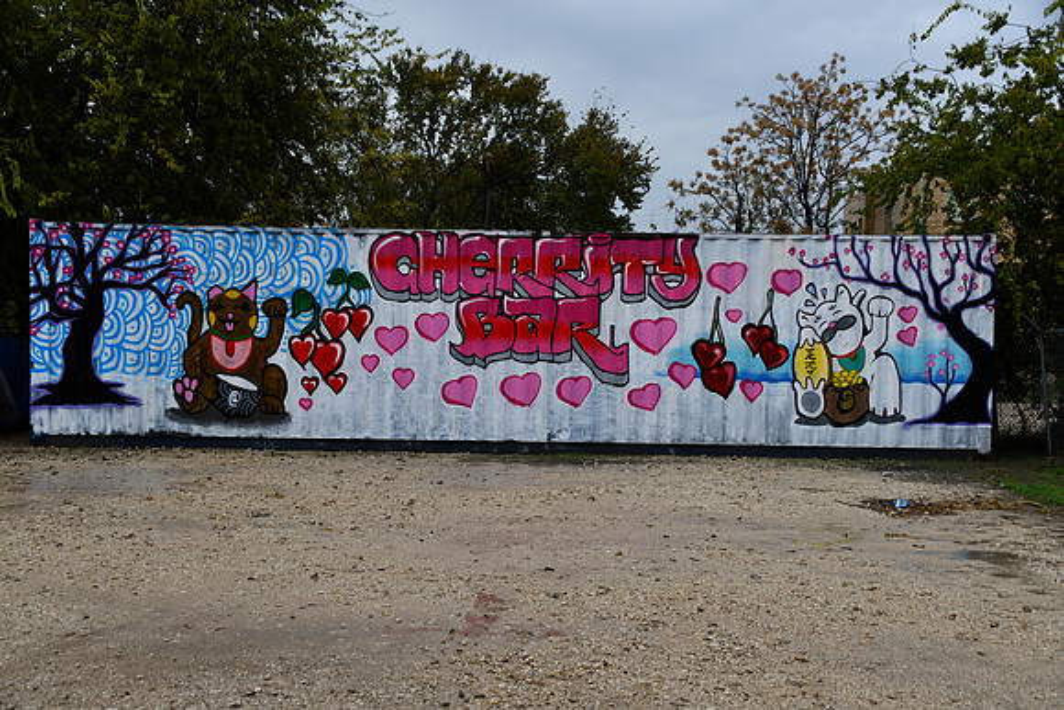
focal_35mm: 42
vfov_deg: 31.9
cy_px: 355
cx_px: 532
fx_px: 1242
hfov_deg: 46.4
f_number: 5.6
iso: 320
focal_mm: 28
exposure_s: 1/250
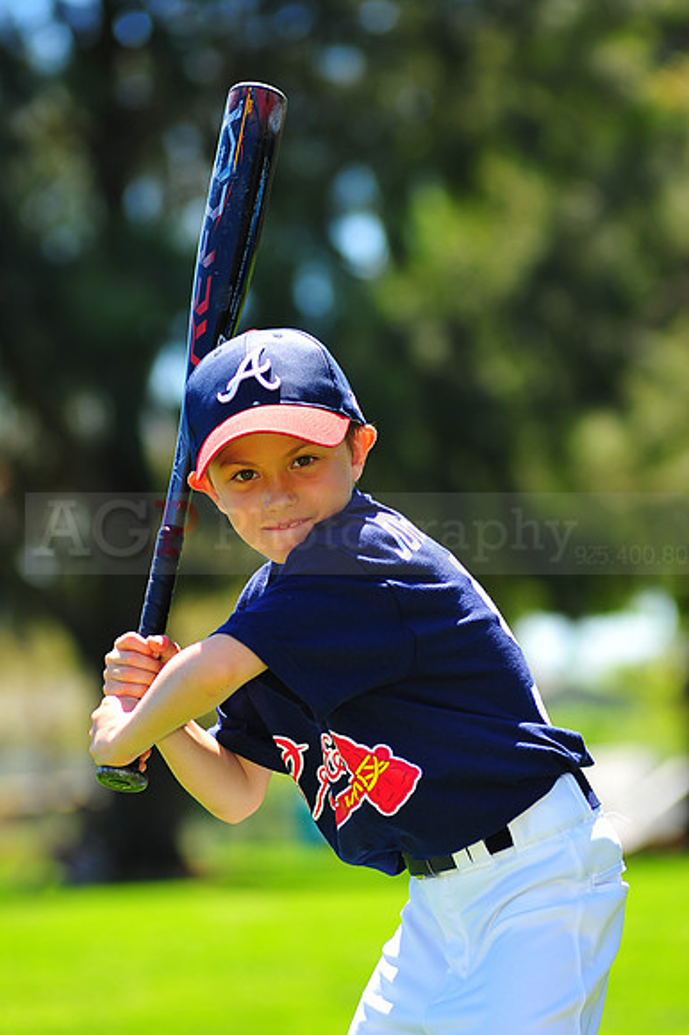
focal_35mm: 180
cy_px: 518
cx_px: 344
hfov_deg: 7.6
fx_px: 5173
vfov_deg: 11.4
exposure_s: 1/400
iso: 200
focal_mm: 180
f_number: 5
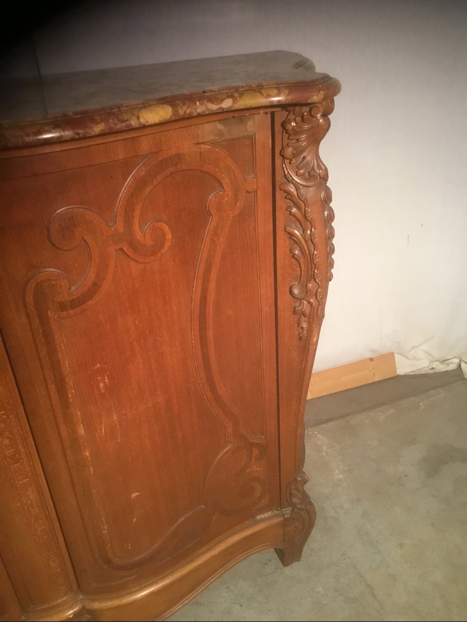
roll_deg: +1.9
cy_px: 311
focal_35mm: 31
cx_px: 234
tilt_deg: -30.4
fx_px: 558
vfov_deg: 58.4
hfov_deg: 45.4
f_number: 2.4
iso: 160
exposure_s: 1/33
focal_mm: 3.3
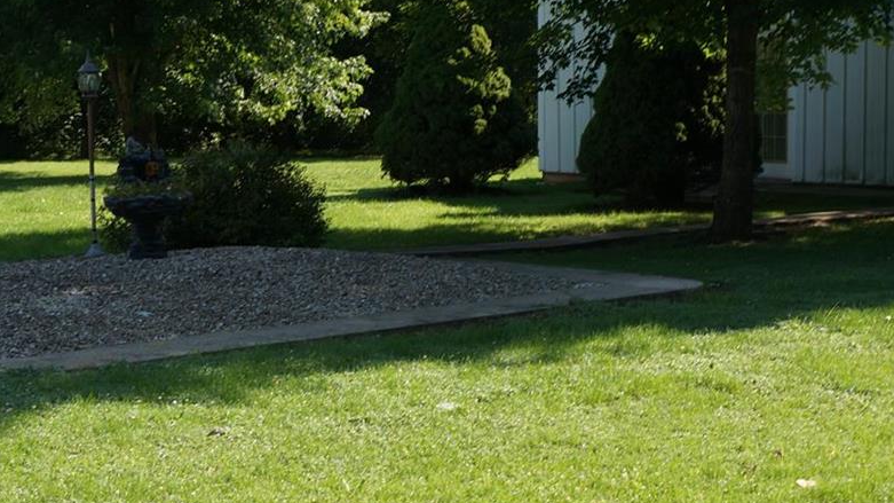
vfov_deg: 13.4
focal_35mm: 90
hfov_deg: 23.5
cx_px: 272
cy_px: 320
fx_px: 2133
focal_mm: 28
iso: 100
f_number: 7.1
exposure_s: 1/160
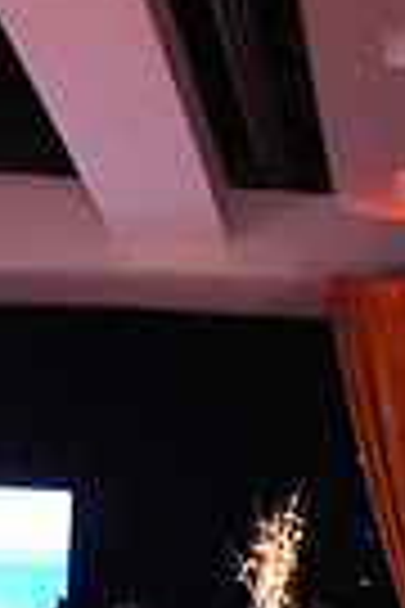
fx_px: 2683
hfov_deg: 8.3
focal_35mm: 159
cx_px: 758
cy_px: 1063
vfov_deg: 12.0
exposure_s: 1/400
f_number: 5
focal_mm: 25
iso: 6400
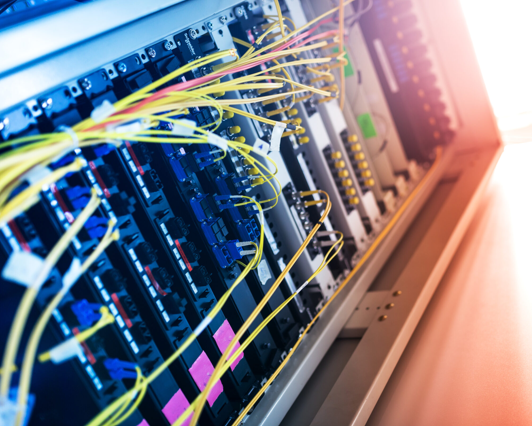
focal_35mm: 42
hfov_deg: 43.7
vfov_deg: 35.7
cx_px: 304
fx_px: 661
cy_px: 199
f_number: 1.8
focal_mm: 35
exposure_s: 1/40
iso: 200
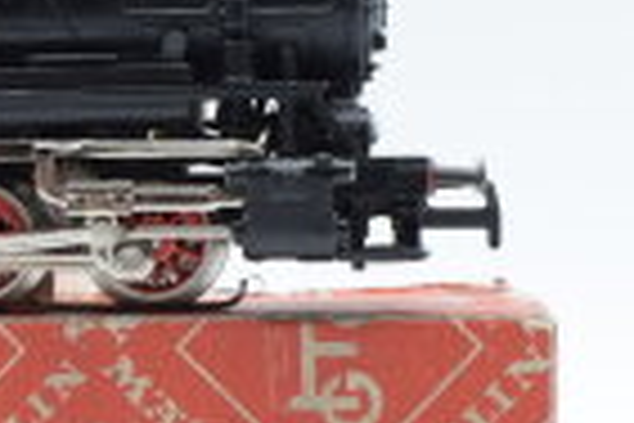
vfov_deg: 6.1
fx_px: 3947
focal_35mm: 224
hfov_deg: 9.1
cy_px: 218
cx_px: -9
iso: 500
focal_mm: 35
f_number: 8
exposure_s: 1/125
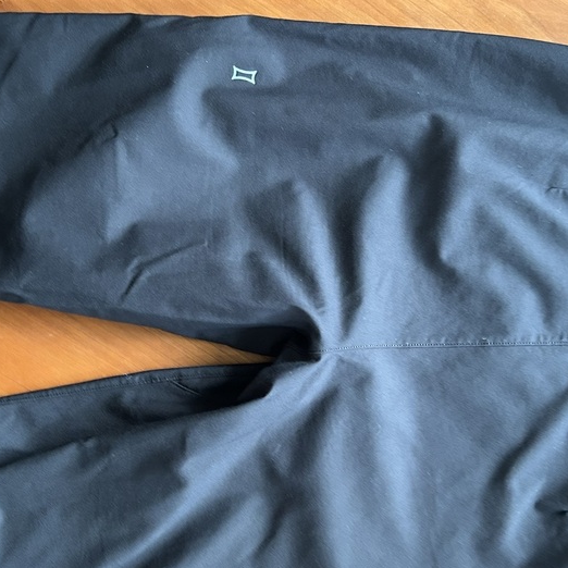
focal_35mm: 44
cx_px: 306
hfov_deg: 38.3
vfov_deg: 38.3
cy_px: 319
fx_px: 817
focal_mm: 5.7
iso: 400
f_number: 1.5
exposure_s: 1/40
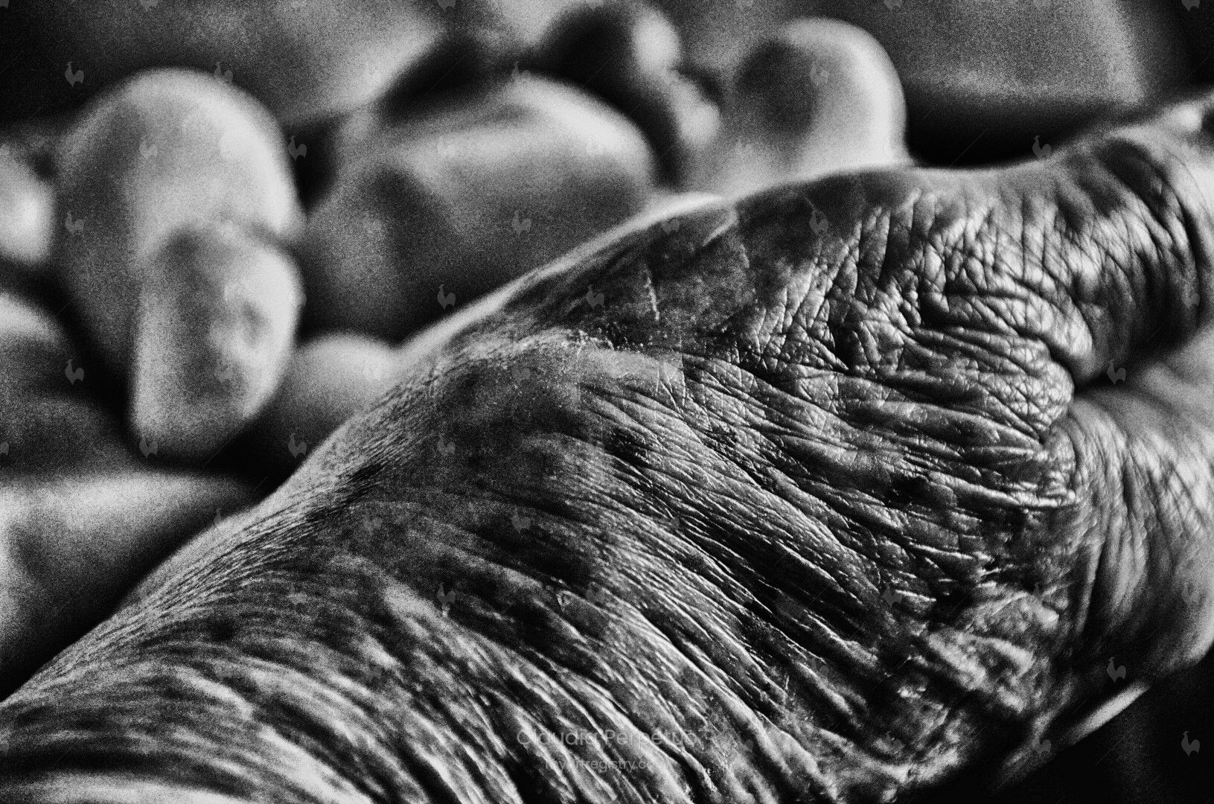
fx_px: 2776
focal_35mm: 82
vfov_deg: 16.5
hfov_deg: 24.7
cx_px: 607
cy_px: 402
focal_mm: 55
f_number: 5.6
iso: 1600
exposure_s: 1/40
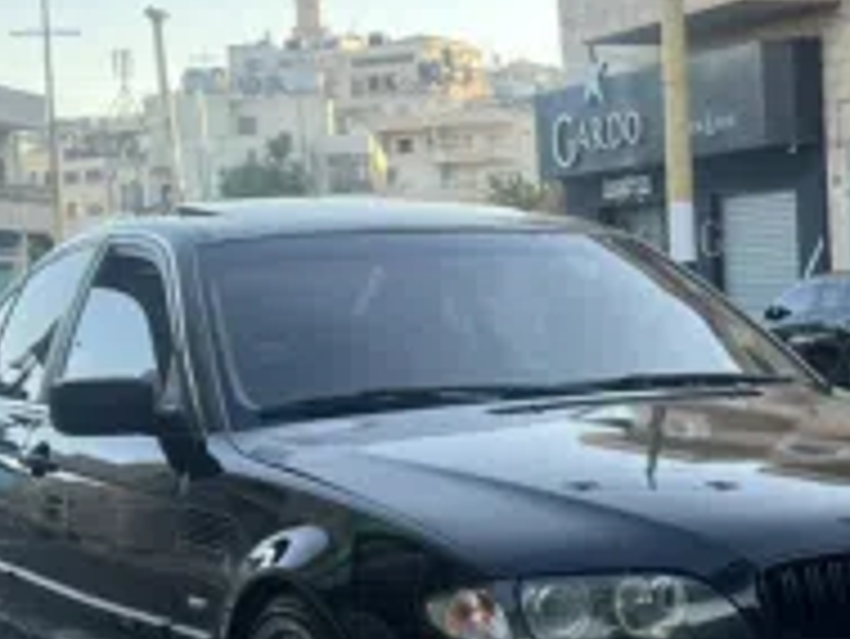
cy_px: 423
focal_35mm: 88
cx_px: 854
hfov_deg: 21.4
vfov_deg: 16.8
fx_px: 2162
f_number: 1.5
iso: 50
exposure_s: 1/478
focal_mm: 5.7
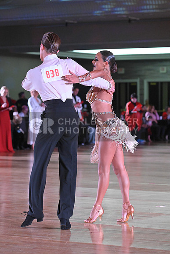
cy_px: 127
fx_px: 920
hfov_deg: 10.6
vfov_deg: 15.8
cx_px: 85
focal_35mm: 130
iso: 6400
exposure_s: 1/400
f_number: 5.6
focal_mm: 130
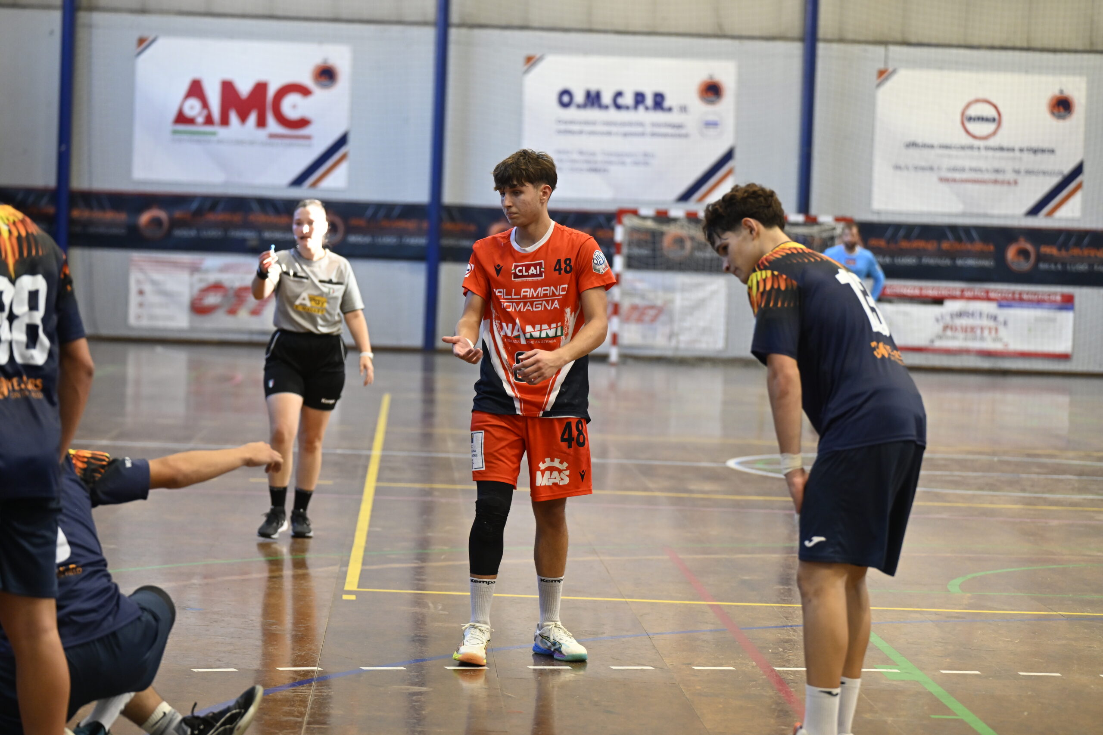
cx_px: 552
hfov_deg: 20.2
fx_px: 3094
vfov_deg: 13.6
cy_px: 368
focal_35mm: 101
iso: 2000
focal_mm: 101
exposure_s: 1/500
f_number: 2.8
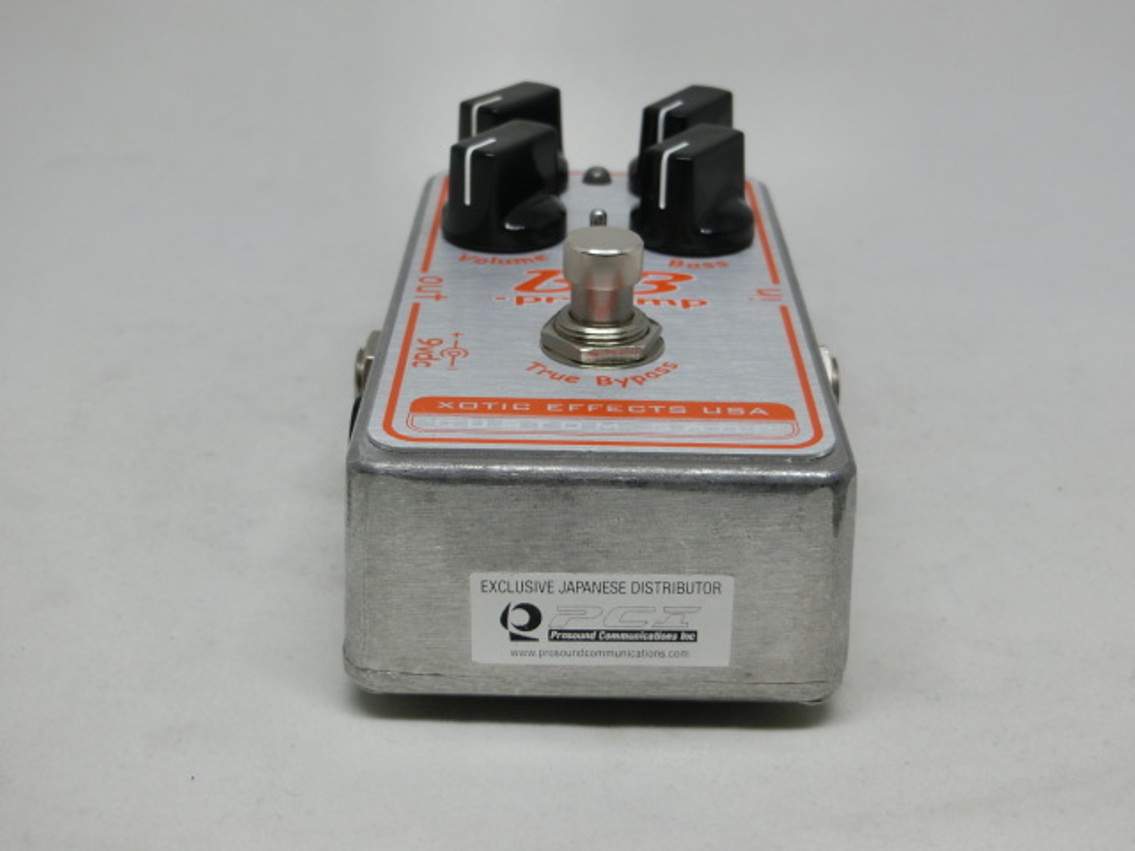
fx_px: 1705
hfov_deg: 36.8
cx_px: 568
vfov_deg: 28.0
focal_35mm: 52
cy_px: 426
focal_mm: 9.3
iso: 100
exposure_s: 1/125
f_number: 4.7
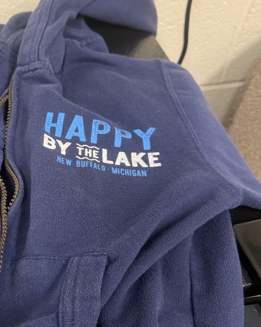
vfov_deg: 39.5
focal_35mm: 47
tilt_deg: -49.7
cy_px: 172
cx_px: 20
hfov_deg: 30.5
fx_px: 454
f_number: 1.78
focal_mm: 6.76
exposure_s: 1/60
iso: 400
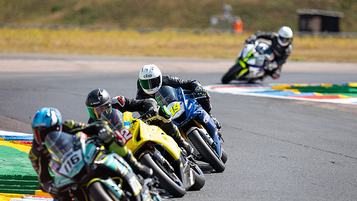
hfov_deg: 4.8
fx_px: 4269
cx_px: 191
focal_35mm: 451
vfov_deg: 2.7
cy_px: 97
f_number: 4.5
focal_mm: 400
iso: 50
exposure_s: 1/500
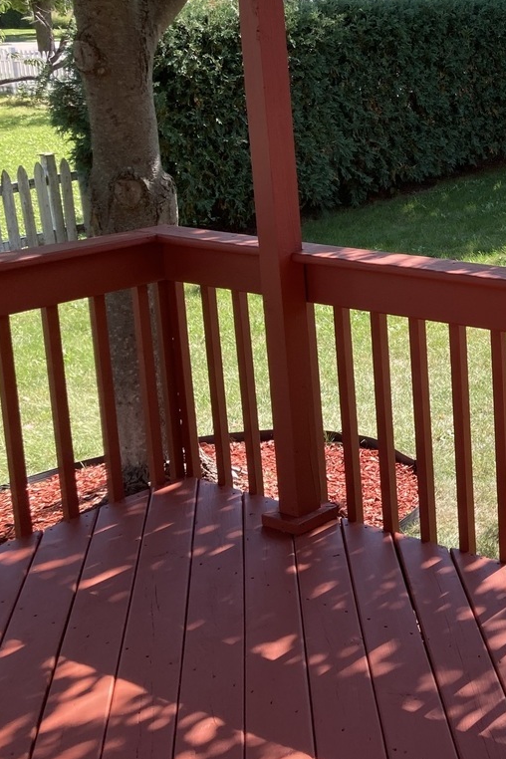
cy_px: 228
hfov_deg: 21.6
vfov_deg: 35.7
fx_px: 1159
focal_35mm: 55
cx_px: 700
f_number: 1.8
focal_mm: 3.99
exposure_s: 1/375
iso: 20
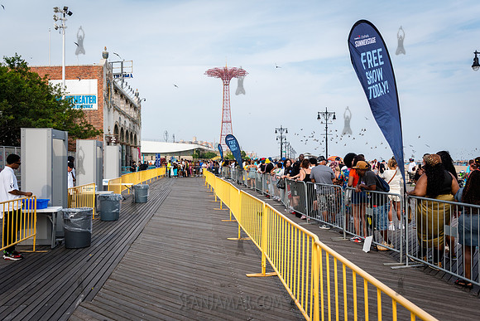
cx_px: 240
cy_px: 160
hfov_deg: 62.9
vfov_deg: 44.4
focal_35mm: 29
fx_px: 392
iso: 320
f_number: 5
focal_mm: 29
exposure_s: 1/2500
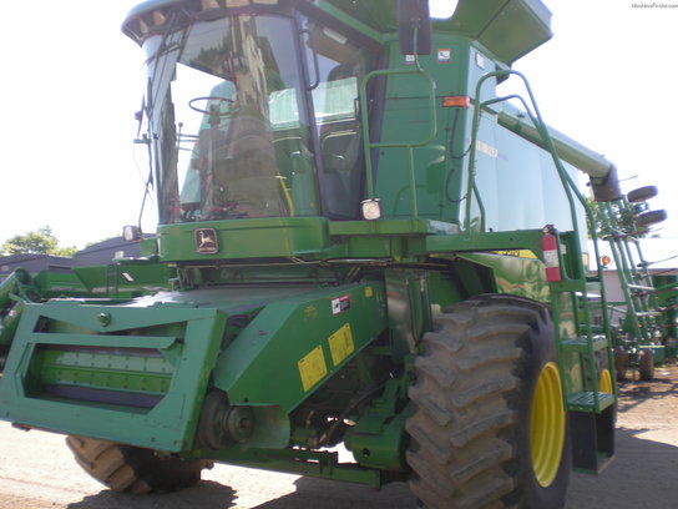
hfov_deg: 49.0
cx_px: 339
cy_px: 254
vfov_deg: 37.7
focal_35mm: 38
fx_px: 744
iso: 50
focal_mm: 6.3
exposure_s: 1/216
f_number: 3.1
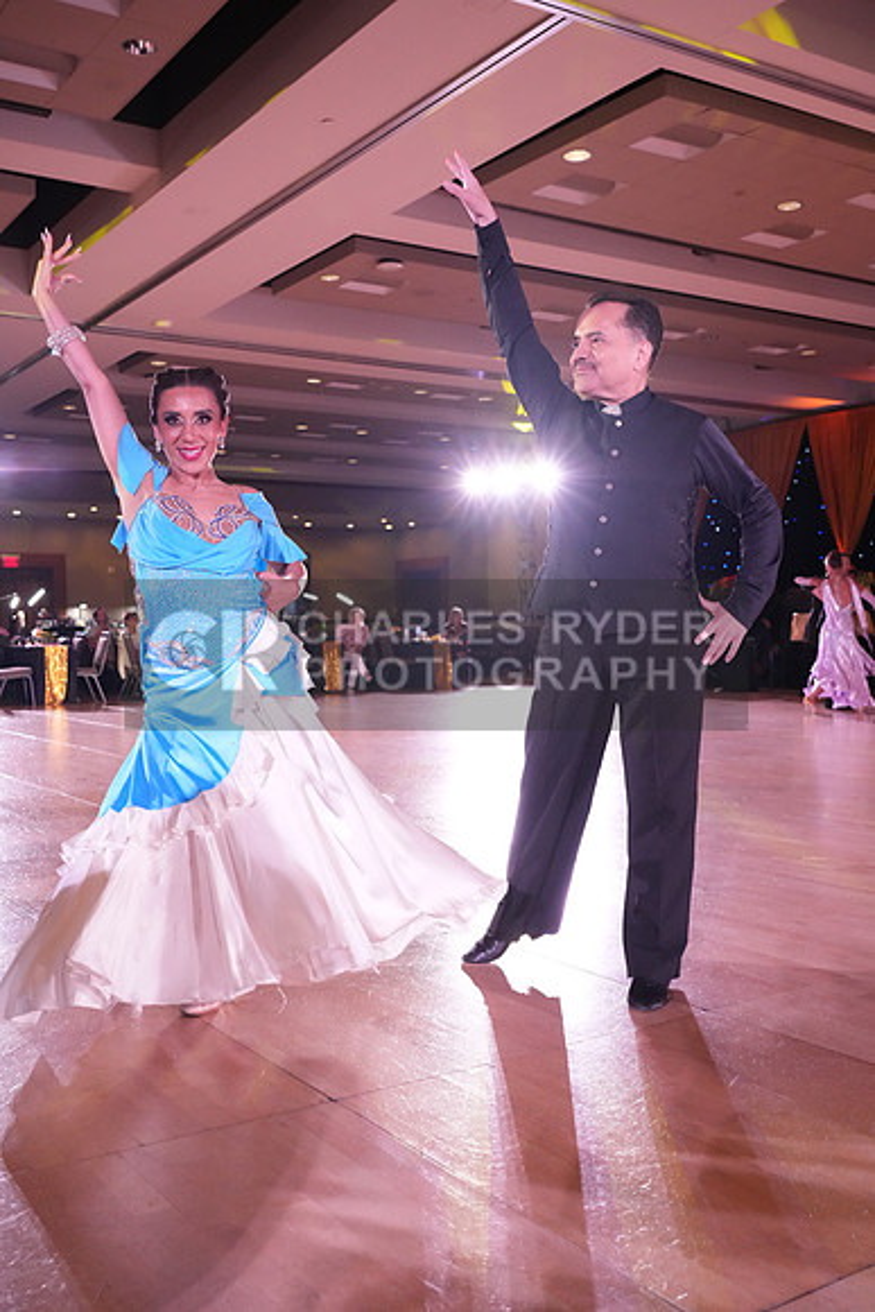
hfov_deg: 38.9
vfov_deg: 55.8
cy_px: 656
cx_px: 438
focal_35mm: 34
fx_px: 1239
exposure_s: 1/400
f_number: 5
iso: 6400
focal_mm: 34
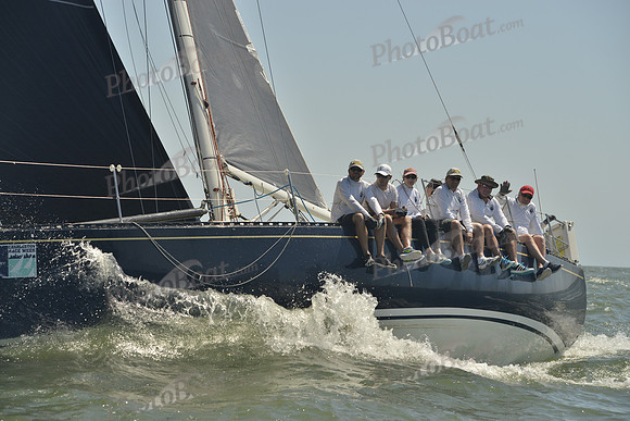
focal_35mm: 116
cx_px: 315
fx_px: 2030
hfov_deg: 17.6
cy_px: 210
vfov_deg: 11.8
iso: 280
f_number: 7.1
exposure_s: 1/1000
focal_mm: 116
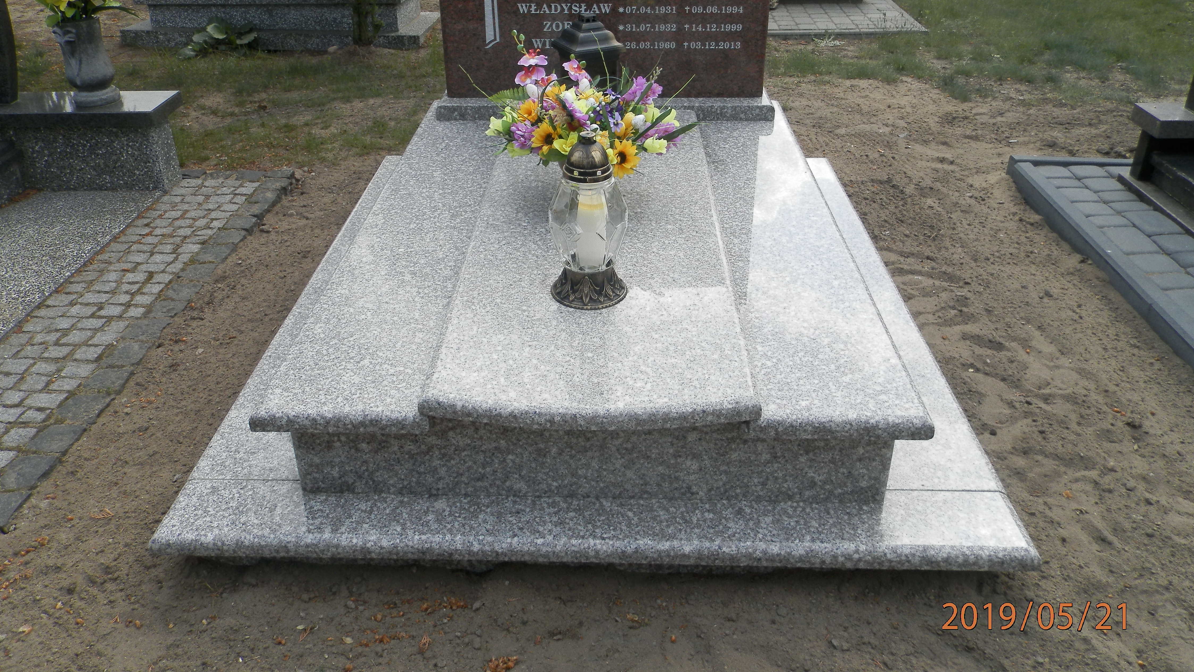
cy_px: 254
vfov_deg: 41.2
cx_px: 592
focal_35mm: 28
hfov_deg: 67.9
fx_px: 886
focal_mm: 4.5
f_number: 3.1
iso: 80
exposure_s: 1/500
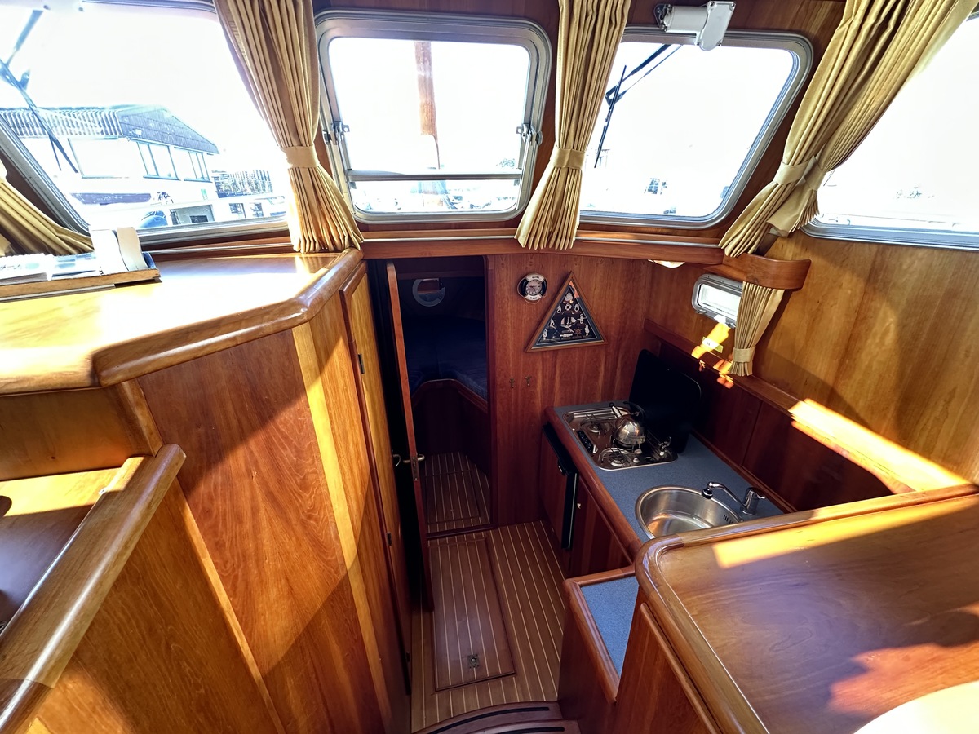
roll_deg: +1.5
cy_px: 367
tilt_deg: -23.5
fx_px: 396
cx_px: 490
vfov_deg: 85.7
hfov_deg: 102.1
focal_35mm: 14
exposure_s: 1/73
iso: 320
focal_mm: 2.22
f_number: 2.2
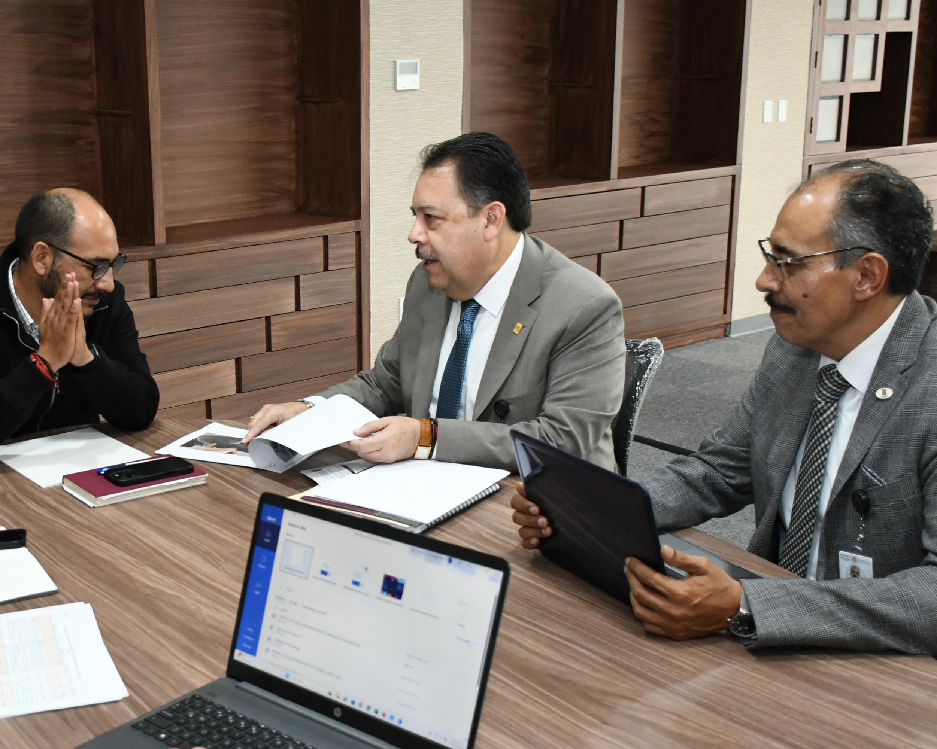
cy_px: 424
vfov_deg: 32.0
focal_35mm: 47
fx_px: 1303
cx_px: 258
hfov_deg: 38.7
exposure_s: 1/100
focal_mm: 20
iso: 2500
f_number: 3.5
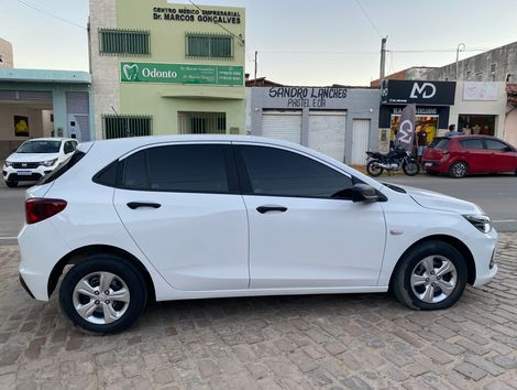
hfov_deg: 67.2
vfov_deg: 53.2
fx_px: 389
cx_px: 258
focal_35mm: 26
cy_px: 195
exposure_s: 1/121
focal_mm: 4.25
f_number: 1.8
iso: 80
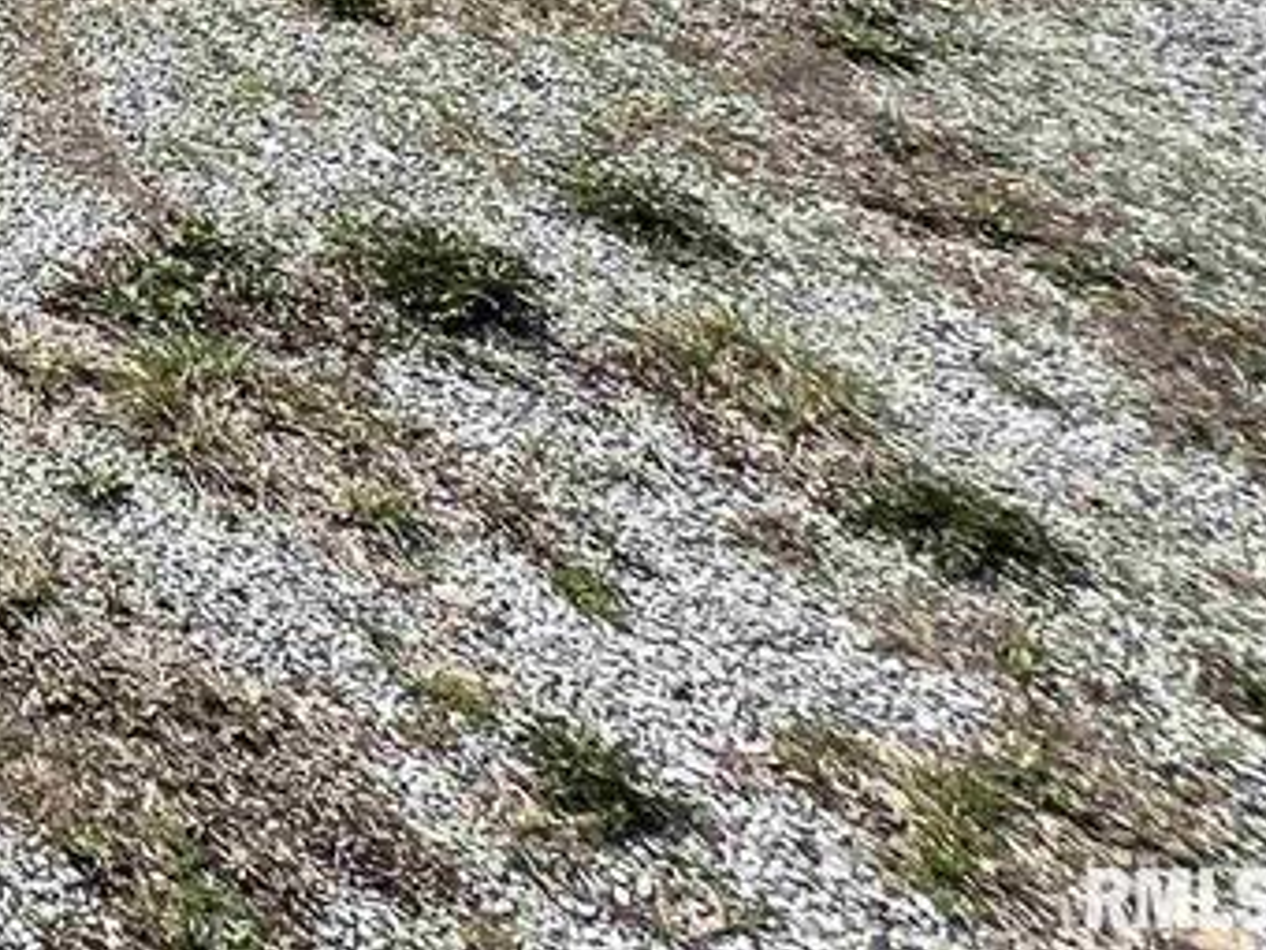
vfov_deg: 17.2
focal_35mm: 55
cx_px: -1329
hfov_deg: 18.8
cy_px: -1054
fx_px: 2011
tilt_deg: -1.1
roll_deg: +1.6
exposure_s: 1/1531
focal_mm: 1.57
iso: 32
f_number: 1.8
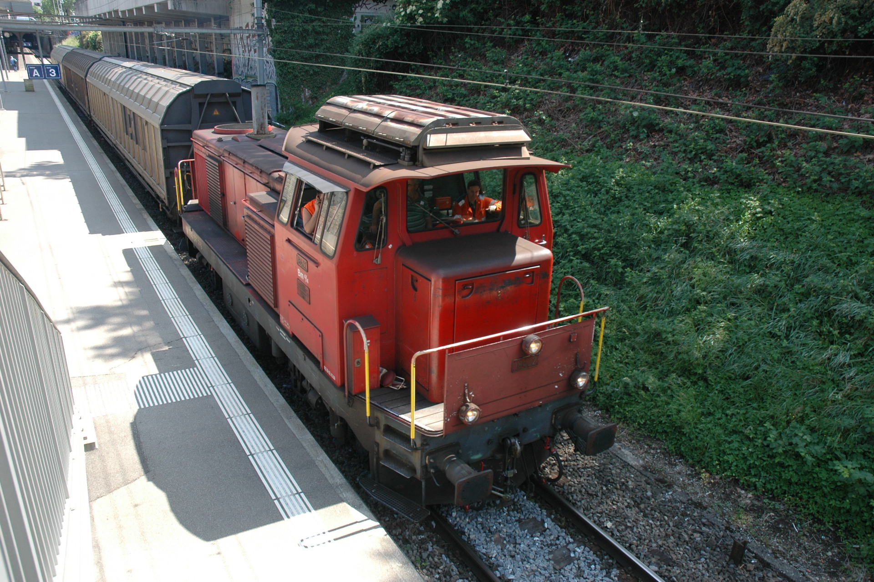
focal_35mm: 27
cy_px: 291
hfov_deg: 67.4
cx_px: 437
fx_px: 655
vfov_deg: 47.9
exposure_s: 1/160
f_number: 6.3
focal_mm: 18
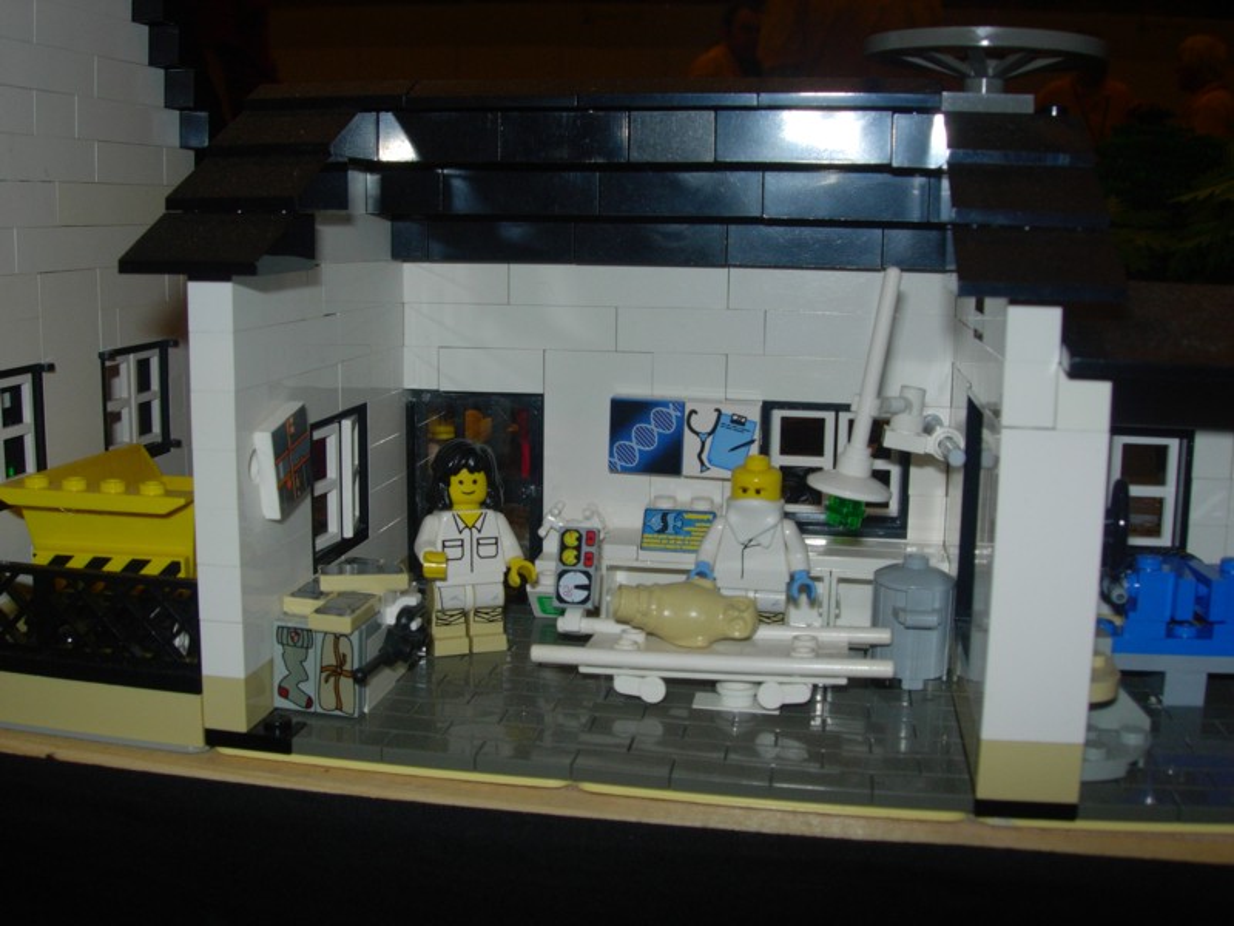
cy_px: 463
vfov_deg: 37.7
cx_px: 617
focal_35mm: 38
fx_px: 1355
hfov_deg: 49.0
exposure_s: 1/64
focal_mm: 7.8
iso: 79
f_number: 4.8
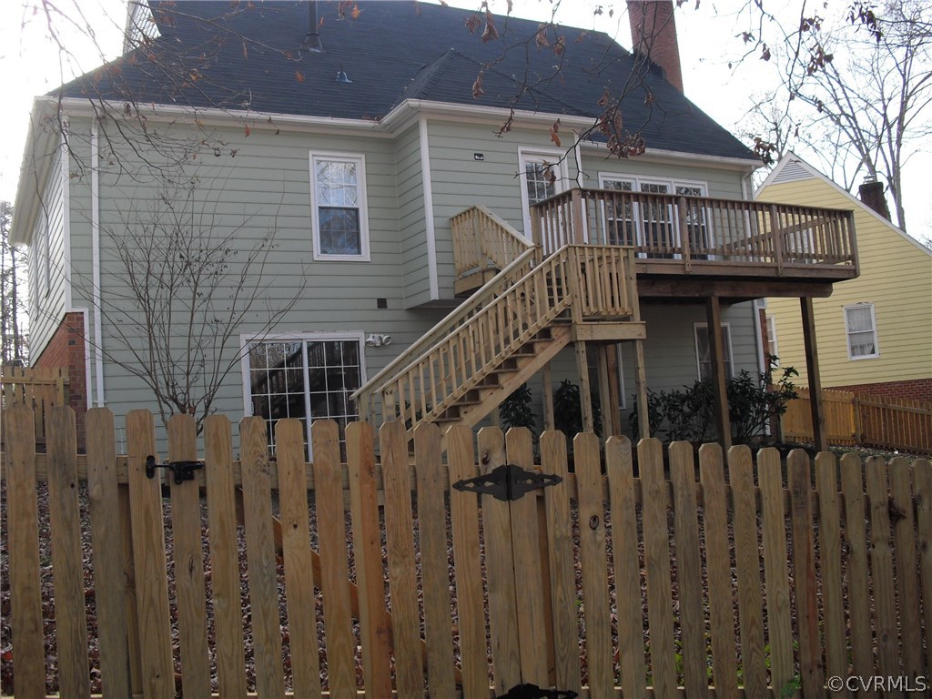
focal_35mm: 36
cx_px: 466
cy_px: 350
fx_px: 969
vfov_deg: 39.7
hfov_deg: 51.4
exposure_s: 1/320
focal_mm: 6.3
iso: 100
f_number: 3.1
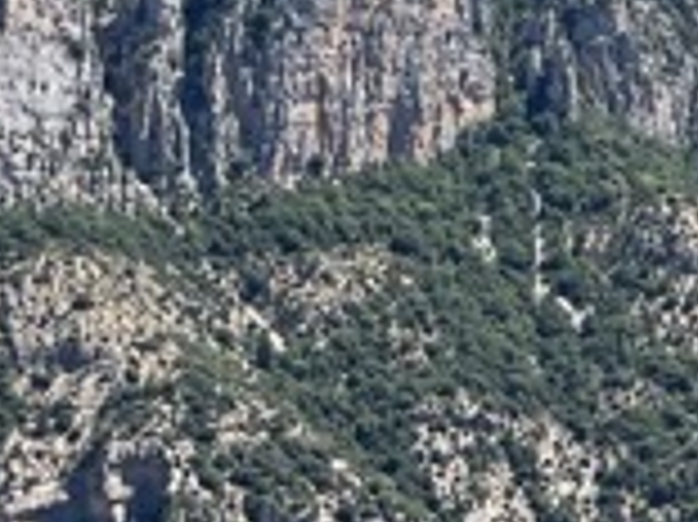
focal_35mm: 172
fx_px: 3466
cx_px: 1094
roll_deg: -1.2
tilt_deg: -0.7
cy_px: 248
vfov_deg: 8.6
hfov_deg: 11.0
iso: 50
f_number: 1.6
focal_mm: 5.1
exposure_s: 1/2755
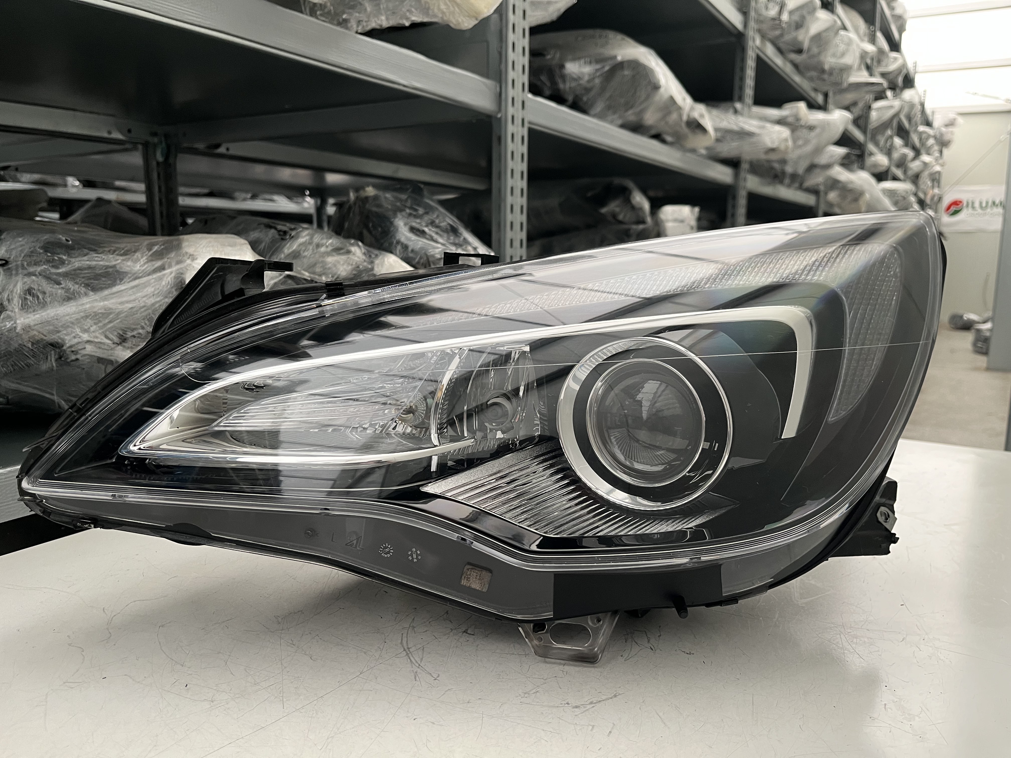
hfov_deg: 67.3
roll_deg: -0.9
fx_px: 759
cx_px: 506
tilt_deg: -9.7
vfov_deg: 53.1
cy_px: 379
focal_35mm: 26
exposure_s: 1/84
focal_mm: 5.1
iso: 125
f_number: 1.6
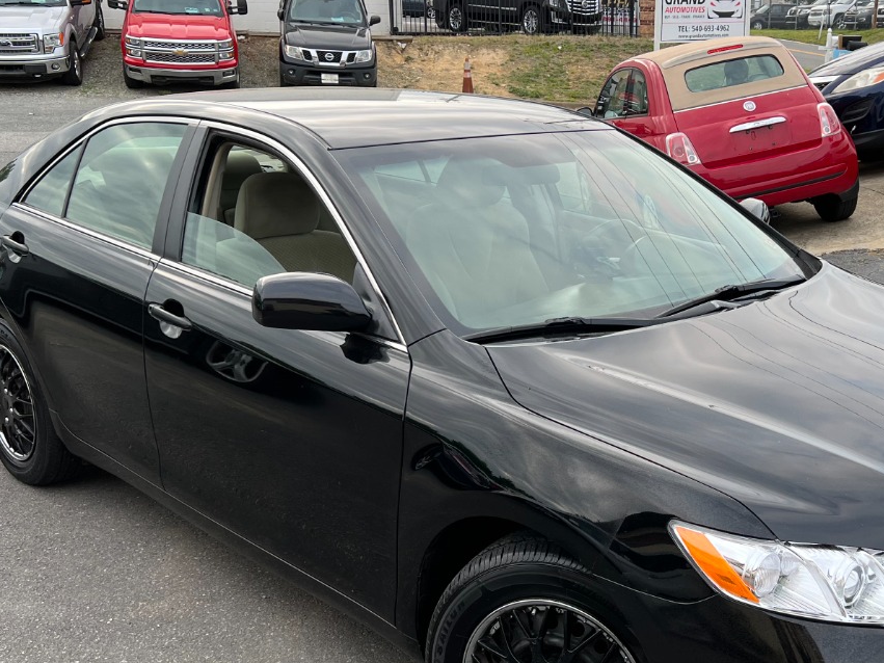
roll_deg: -0.5
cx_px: 597
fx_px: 1123
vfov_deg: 32.8
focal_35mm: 44
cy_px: 401
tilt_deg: -18.3
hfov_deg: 42.3
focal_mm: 5.7
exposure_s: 1/917
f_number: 1.5
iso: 50
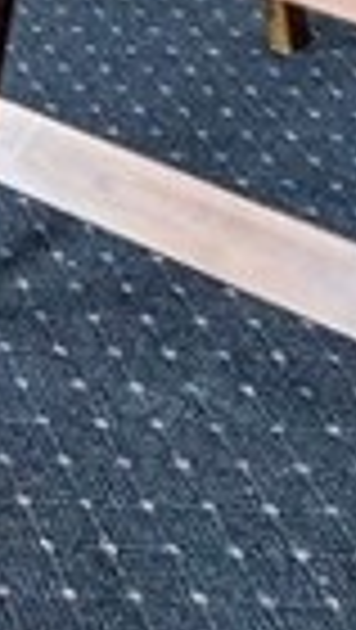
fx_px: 1791
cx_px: -631
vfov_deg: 14.4
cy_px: -821
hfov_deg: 9.4
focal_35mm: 107
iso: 12800
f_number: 14
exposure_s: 1/10
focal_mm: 14
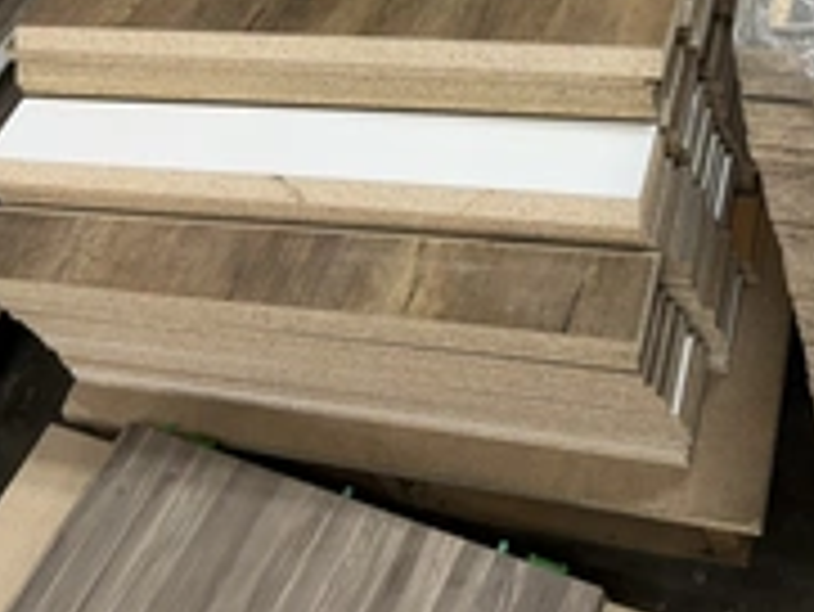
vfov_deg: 25.8
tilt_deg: -40.9
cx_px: 526
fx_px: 1247
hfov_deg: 35.9
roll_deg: +20.0
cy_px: -36
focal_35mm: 53
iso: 125
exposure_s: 1/120
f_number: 1.78
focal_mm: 6.76
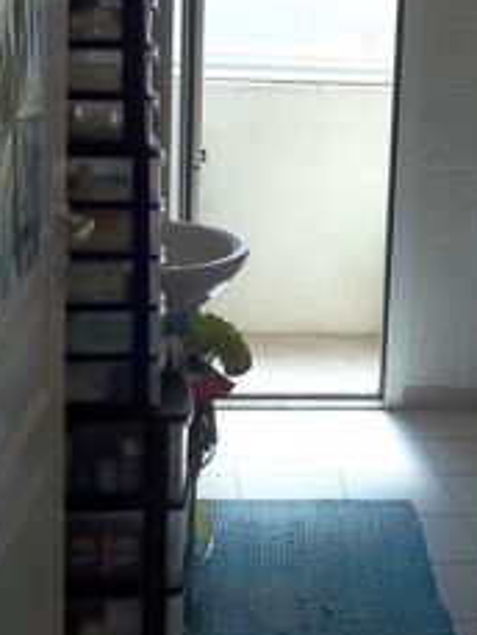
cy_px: 226
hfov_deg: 21.8
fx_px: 1230
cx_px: 338
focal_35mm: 67
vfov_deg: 28.8
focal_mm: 6.5
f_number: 3.1
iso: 64
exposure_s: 1/100
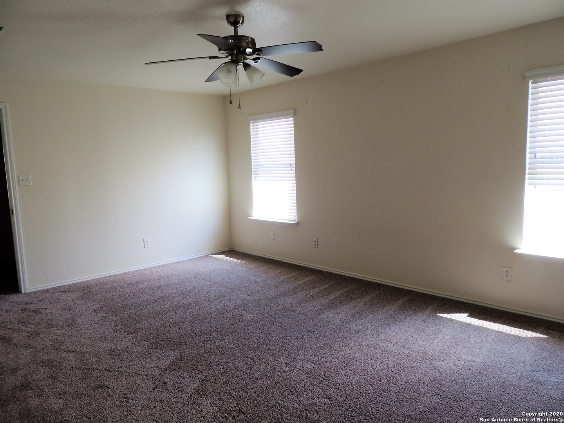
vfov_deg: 56.8
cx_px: 282
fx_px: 391
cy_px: 212
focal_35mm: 24
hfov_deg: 71.6
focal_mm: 4.3
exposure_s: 1/50
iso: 100
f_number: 3
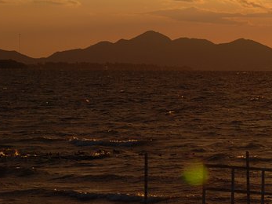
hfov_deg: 6.6
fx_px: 2341
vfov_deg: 5.0
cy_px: 76
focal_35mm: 298
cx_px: 391
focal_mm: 70
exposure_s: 1/640
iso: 100
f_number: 6.3
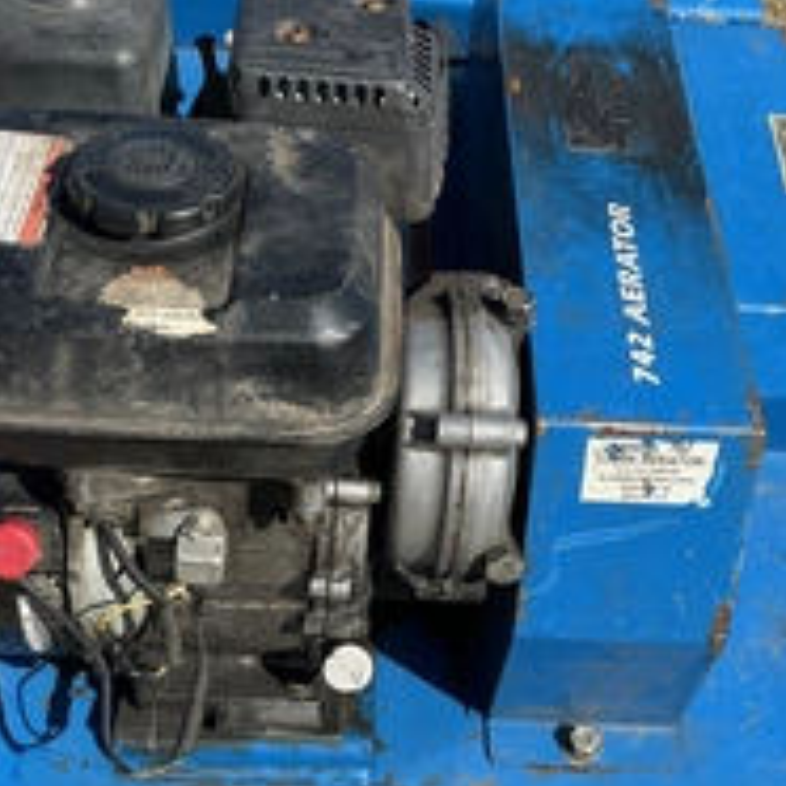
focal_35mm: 55
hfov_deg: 31.1
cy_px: 427
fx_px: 1413
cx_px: 401
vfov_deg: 31.1
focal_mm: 3
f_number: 1.8
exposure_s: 1/1377
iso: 25
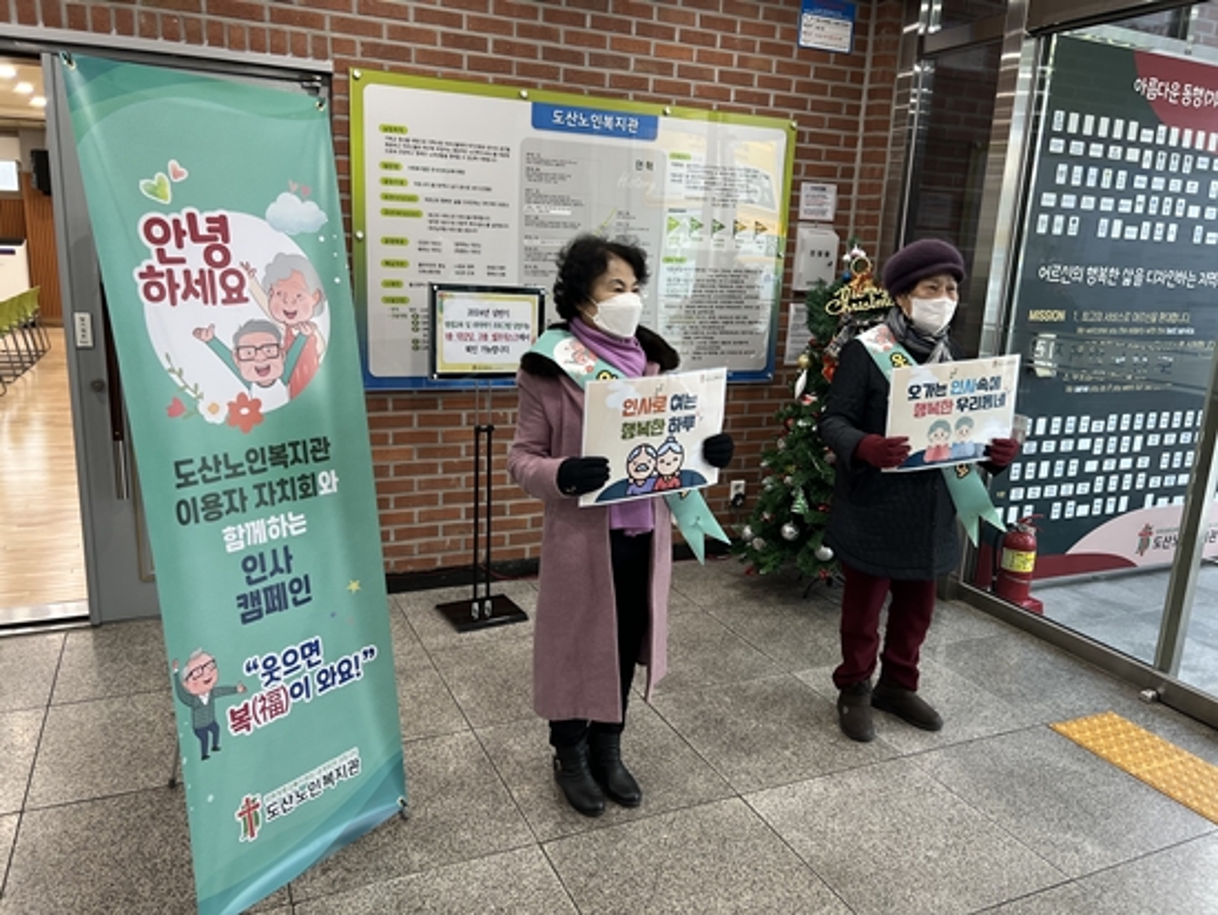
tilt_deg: -13.0
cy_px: 458
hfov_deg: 67.3
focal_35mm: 26
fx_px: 915
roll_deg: -2.4
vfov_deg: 53.1
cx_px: 609
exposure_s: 1/120
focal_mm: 5.7
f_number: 1.5
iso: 125
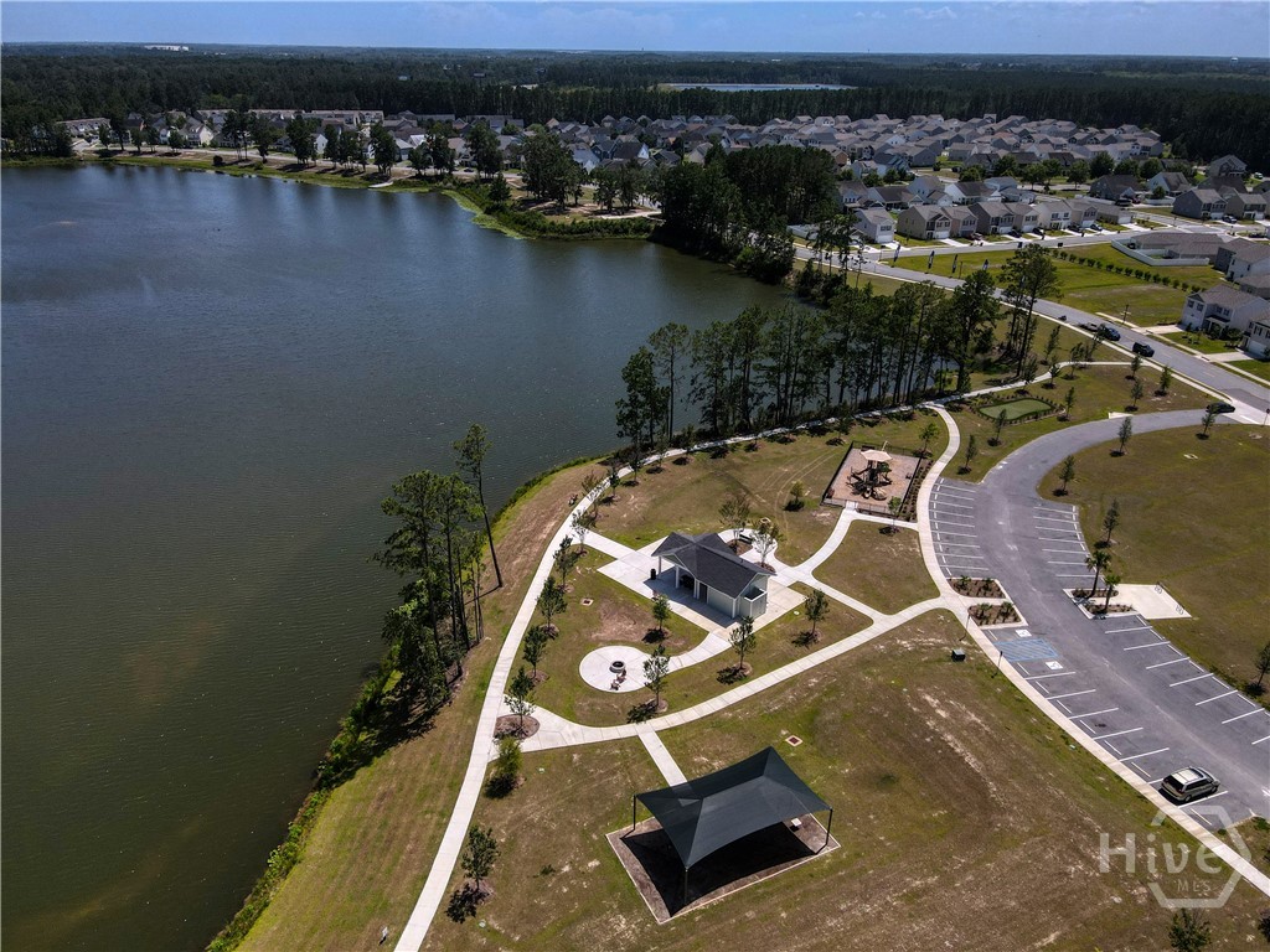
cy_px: 476
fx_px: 881
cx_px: 635
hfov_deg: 71.6
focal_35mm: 24
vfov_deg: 56.8
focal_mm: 4.5
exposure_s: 1/1250
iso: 100
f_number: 2.8
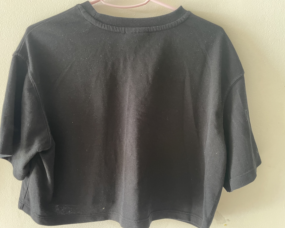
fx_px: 236
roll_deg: -0.2
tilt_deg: -9.4
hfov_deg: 62.1
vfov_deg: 51.5
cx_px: 129
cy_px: 116
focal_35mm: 28
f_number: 1.6
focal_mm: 4.2
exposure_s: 1/60
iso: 320
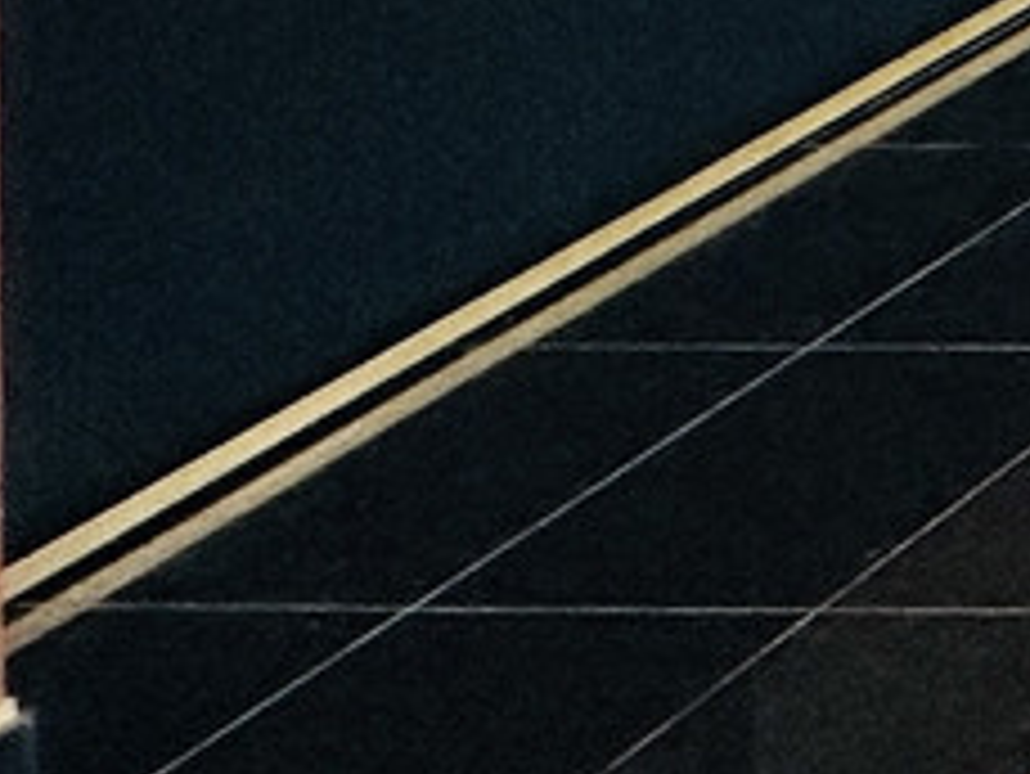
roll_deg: +0.2
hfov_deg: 10.1
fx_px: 2798
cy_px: -1372
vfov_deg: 11.4
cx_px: 3445
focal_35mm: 94
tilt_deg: -0.4
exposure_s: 1/120
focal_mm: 2.22
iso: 100
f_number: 2.2
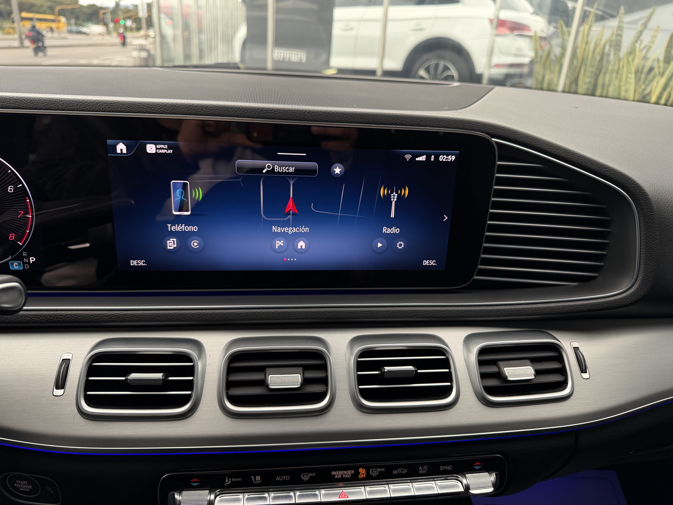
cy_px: 252
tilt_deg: -23.7
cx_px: 336
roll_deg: -4.1
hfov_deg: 71.6
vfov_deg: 56.8
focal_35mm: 24
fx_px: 467
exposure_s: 1/126
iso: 200
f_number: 1.78
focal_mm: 6.76
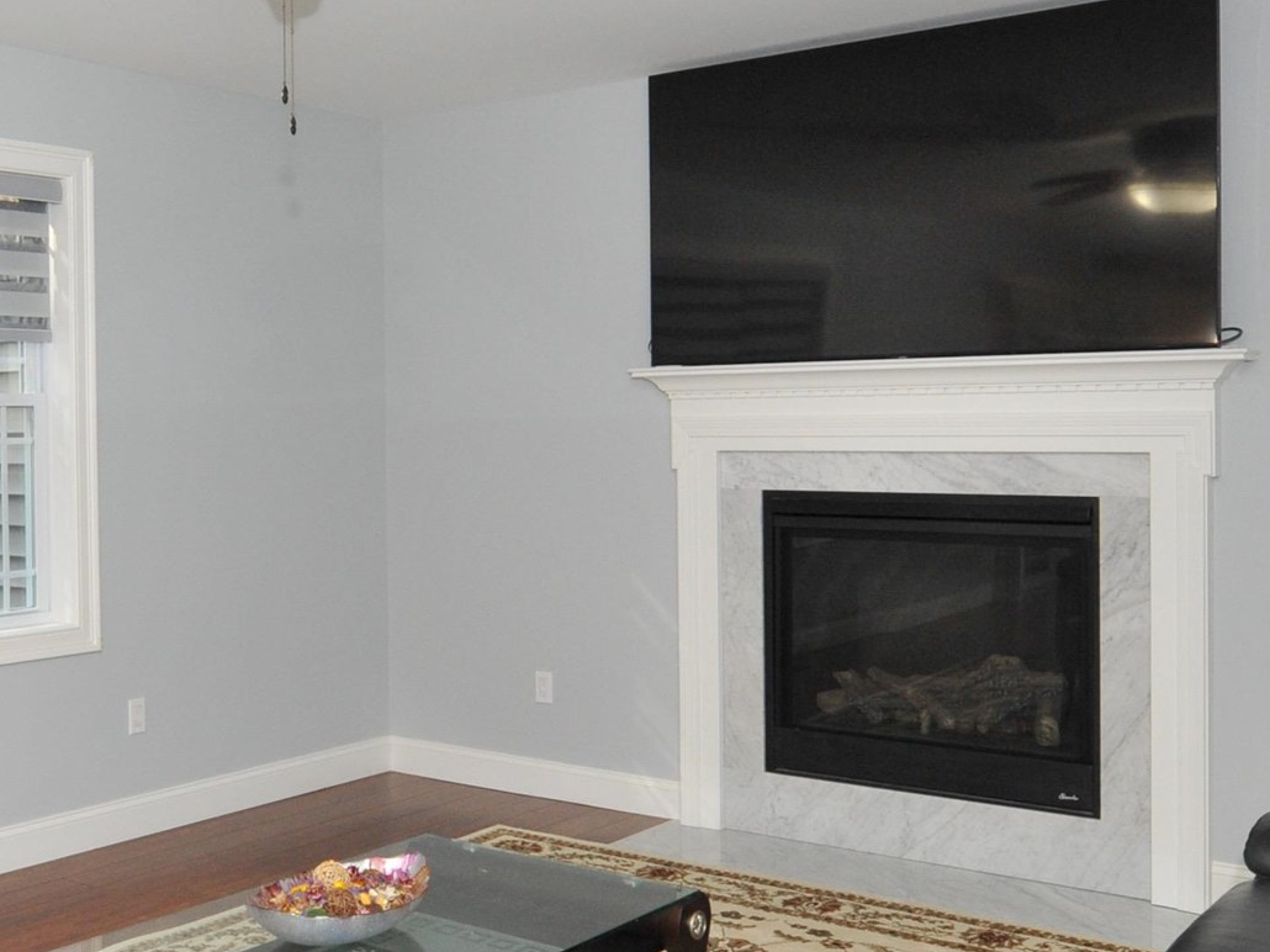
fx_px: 1577
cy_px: 448
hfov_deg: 42.3
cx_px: 295
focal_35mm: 43
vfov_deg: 33.6
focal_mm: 15
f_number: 7.1
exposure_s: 1/125
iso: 1600
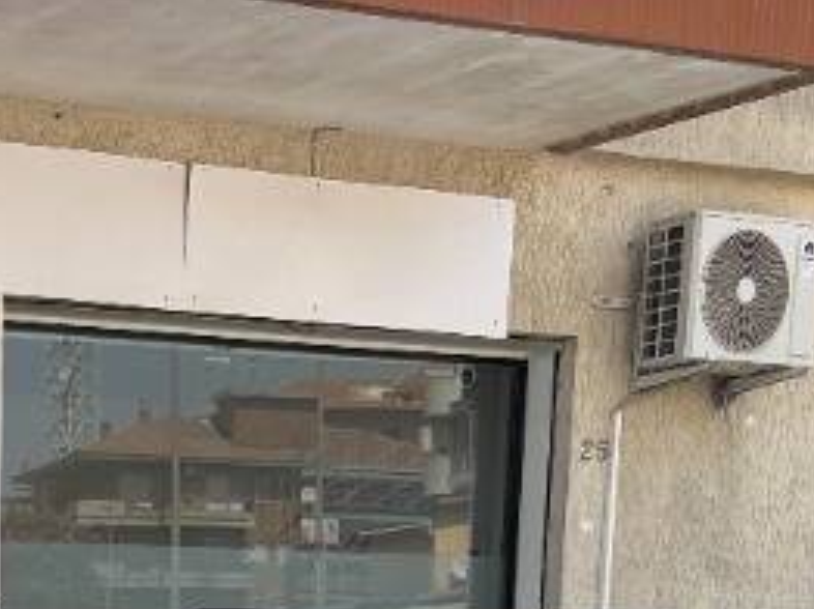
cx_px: -200
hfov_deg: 17.6
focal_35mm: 106
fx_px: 2490
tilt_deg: -12.2
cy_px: 1240
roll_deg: +0.0
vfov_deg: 12.3
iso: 50
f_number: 1.6
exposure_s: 1/880
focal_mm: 5.96
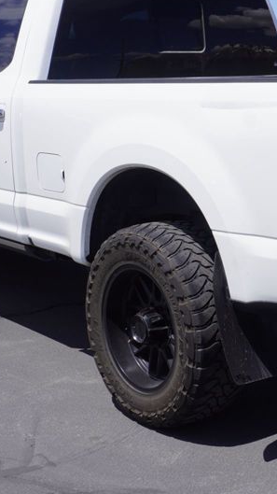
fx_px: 916
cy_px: 208
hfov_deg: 17.1
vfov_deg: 30.1
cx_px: 210
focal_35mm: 70
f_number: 10
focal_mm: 23
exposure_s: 1/200
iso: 100
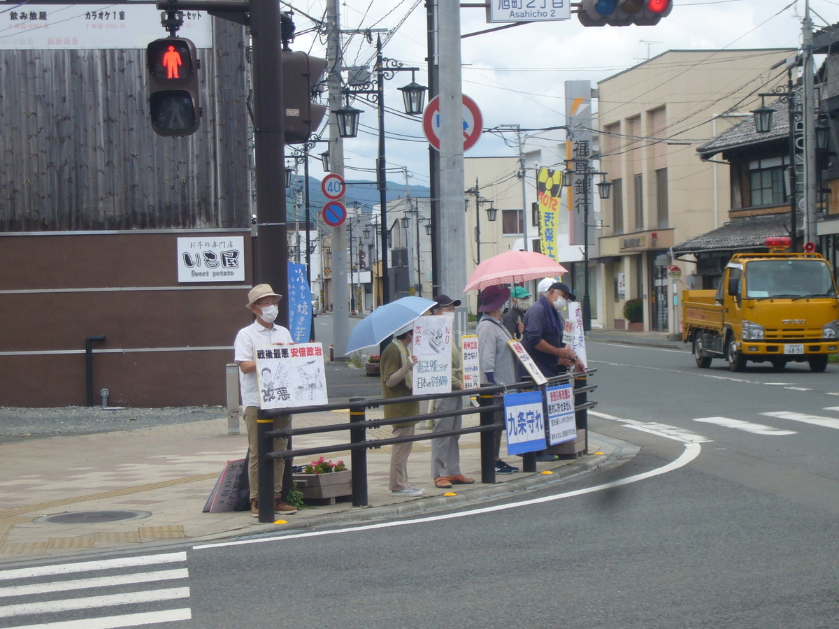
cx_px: 420
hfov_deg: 19.3
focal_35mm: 102
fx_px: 2472
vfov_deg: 14.5
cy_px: 314
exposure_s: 1/320
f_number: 5.6
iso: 80
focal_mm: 16.8
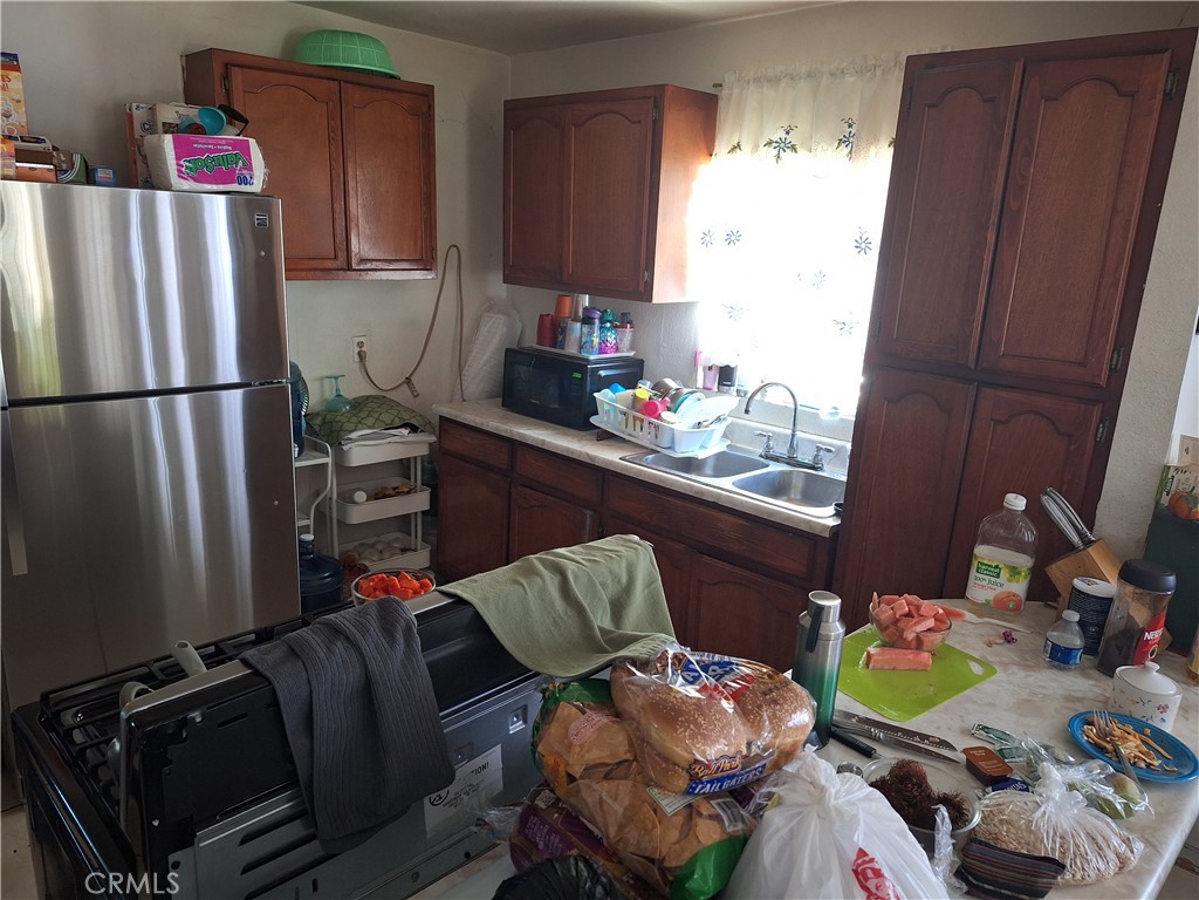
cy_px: 450
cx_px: 600
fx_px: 797
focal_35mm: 23
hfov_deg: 73.9
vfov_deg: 58.9
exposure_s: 1/30
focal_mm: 5.54
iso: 250
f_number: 1.8
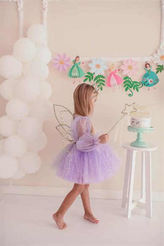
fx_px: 239
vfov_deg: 54.4
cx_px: 82
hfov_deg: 37.9
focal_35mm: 35
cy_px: 123
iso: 100
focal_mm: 35
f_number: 2.2
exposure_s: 1/200
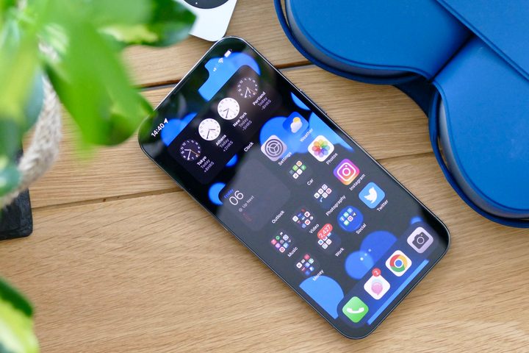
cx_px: 264
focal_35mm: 122
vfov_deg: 11.2
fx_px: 1793
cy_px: 176
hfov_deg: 16.8
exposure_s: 1/60
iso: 1600
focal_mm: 44.41
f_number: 4.5
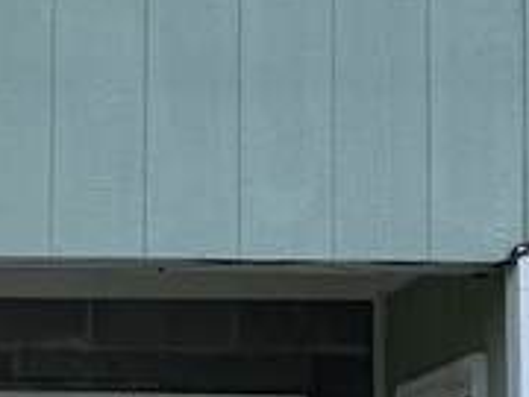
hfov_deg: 11.3
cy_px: 315
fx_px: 2613
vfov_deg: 8.7
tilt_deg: +5.2
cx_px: -170
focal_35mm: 171
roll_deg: -0.8
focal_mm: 6.76
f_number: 1.78
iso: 100
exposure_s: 1/1727
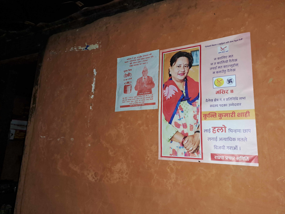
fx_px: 206
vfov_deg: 54.9
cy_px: 107
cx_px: 142
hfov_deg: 69.4
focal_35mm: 25
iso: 320
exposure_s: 1/10
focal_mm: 4.65
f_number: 1.8
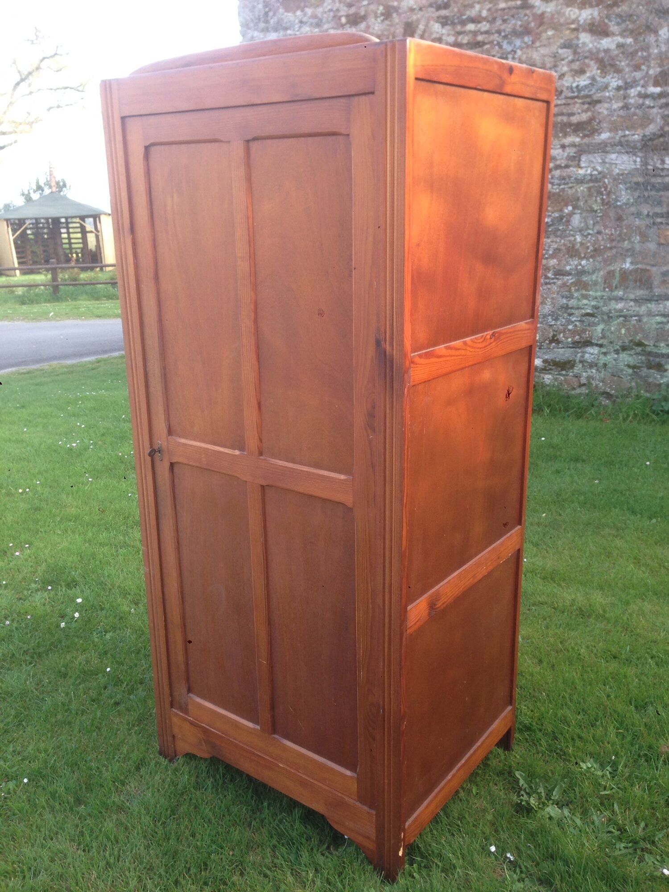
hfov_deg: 42.9
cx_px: 334
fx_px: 850
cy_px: 446
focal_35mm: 33
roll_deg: +2.4
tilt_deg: -16.4
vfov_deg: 55.4
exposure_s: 1/120
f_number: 2.4
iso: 64
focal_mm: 4.12
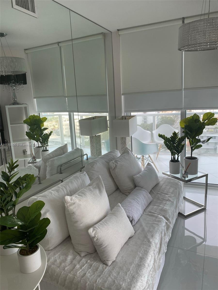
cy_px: 145
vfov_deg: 67.3
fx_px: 218
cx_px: 109
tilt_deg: -10.1
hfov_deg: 53.1
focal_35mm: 26
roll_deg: +3.6
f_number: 1.8
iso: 40
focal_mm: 4.25
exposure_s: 1/122
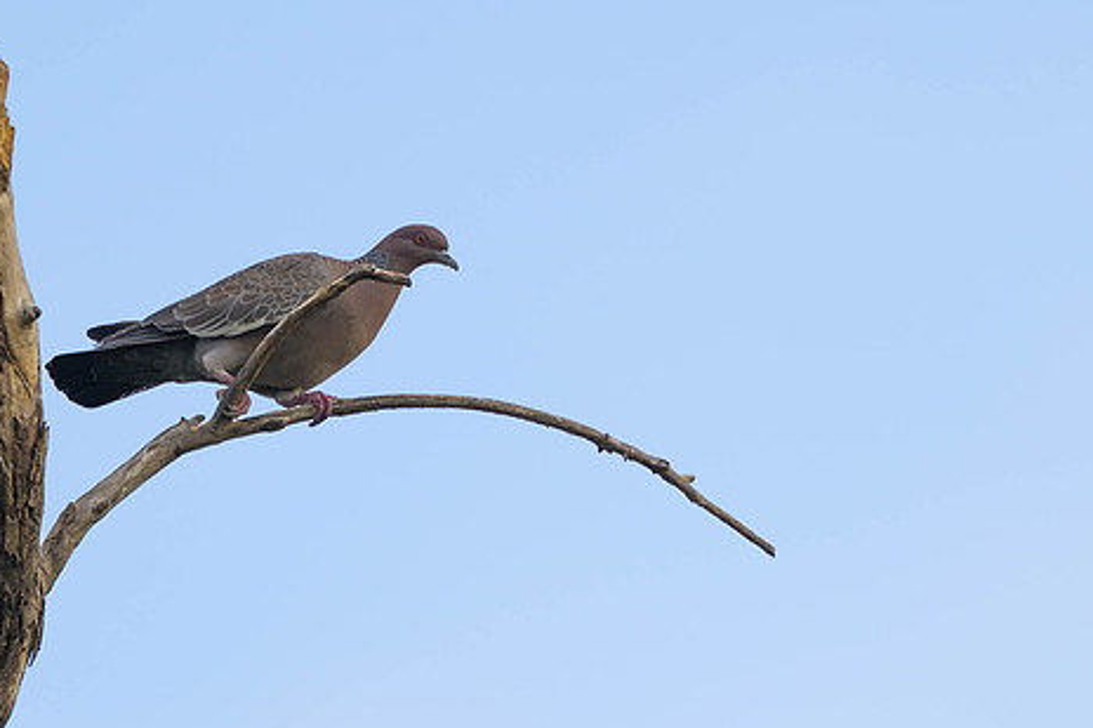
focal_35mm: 1385
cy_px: 820
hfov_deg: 1.5
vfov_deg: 1.0
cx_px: 713
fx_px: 42033
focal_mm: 400
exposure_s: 1/1600
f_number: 2.8
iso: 72
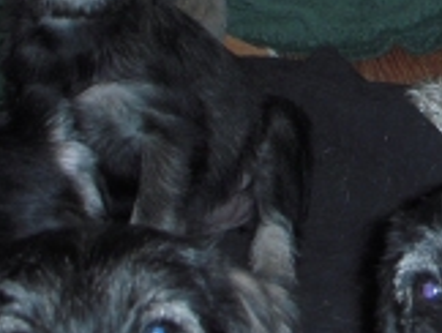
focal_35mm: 150
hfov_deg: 12.5
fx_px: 1918
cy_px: -104
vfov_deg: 9.7
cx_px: 655
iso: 125
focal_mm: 6.3
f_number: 3.3
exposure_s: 1/40
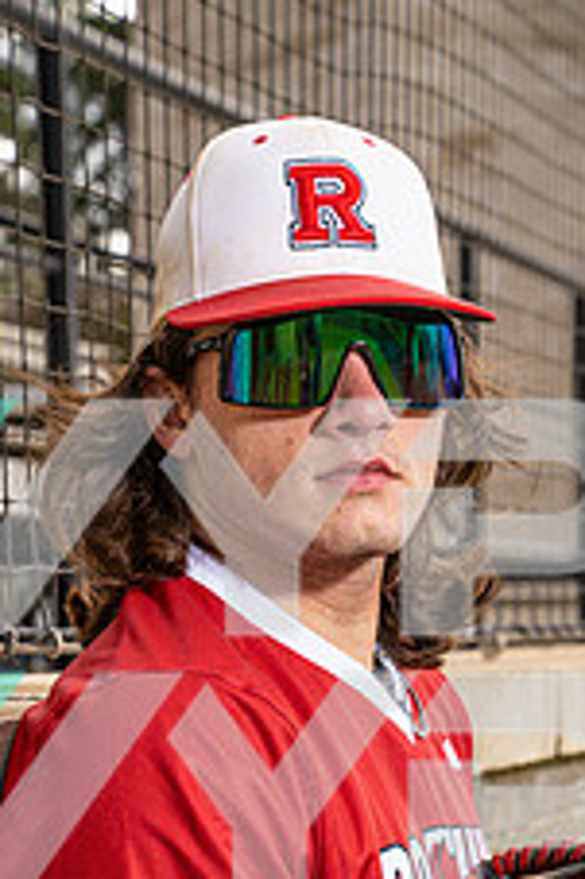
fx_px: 3393
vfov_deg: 14.6
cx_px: 364
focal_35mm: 139
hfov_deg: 9.8
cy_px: 794
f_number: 6.3
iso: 100
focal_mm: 70
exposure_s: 1/250
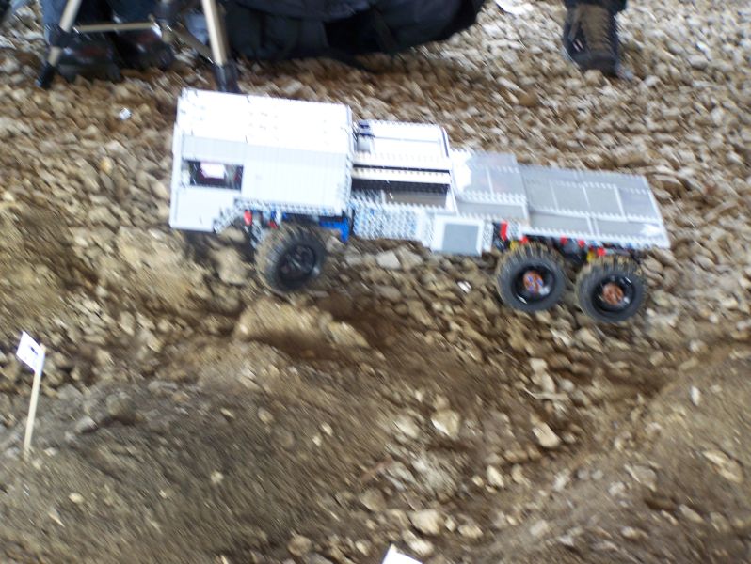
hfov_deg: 18.7
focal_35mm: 105
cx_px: 376
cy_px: 282
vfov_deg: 14.1
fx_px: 2280
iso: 100
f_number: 3.2
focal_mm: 17.5
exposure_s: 1/50
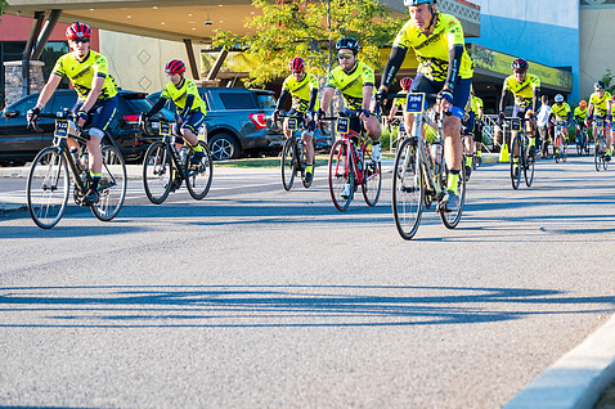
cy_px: 163
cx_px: 344
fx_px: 1451
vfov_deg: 16.0
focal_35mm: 85
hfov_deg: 23.9
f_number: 5.6
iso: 400
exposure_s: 1/250
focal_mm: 70
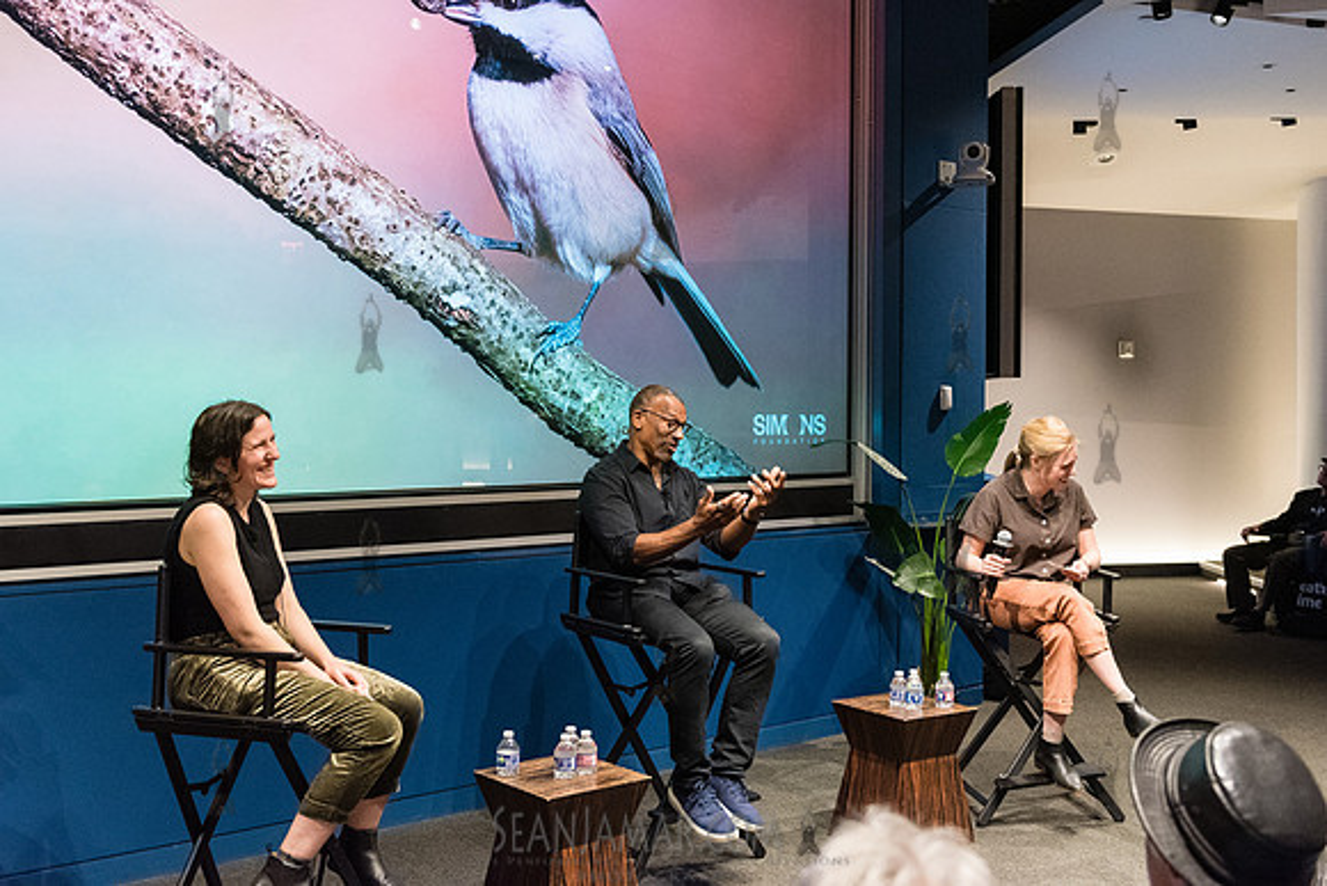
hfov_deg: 50.8
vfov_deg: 35.1
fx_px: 1398
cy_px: 406
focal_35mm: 38
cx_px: 639
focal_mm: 35
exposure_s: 1/200
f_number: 3.5
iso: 6400
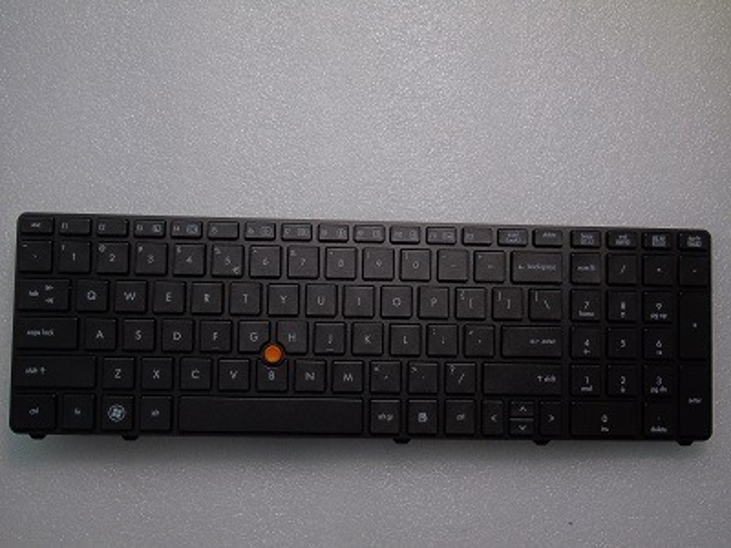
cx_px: 366
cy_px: 274
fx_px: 612
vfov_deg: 48.2
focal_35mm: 29
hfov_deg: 61.7
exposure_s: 1/13
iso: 100
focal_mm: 5.2
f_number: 5
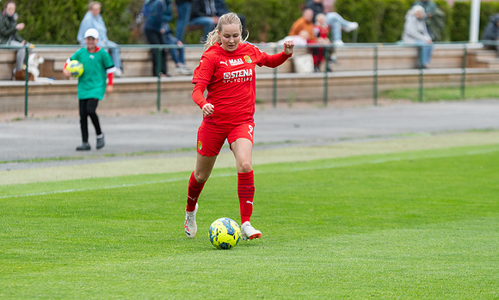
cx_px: 224
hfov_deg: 7.7
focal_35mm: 274
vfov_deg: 4.7
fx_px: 3692
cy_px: 117
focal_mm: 160
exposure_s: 1/1250
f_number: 3.2
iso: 250
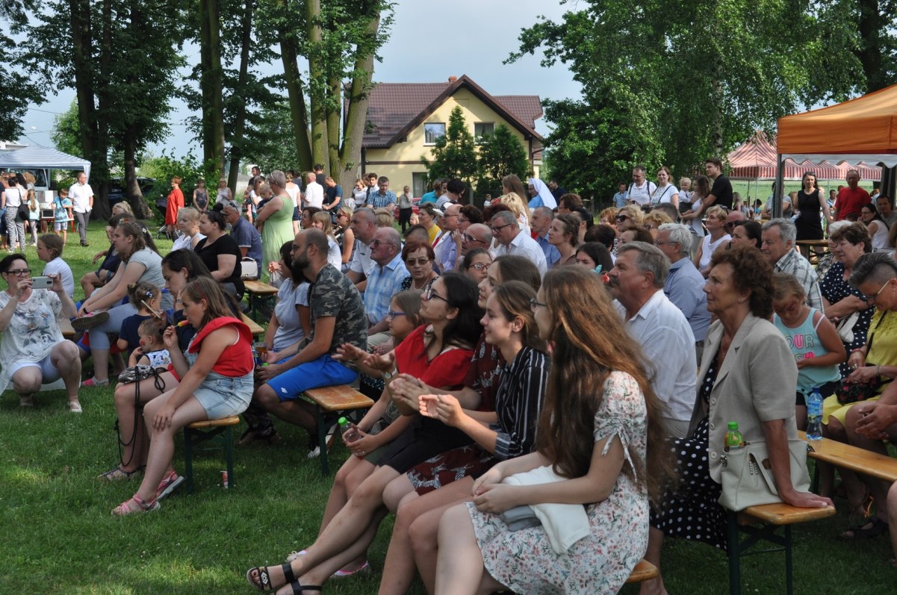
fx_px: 1269
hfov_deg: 38.9
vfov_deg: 26.4
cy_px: 298
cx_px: 448
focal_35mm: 51
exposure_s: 1/250
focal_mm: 34
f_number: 8
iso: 200
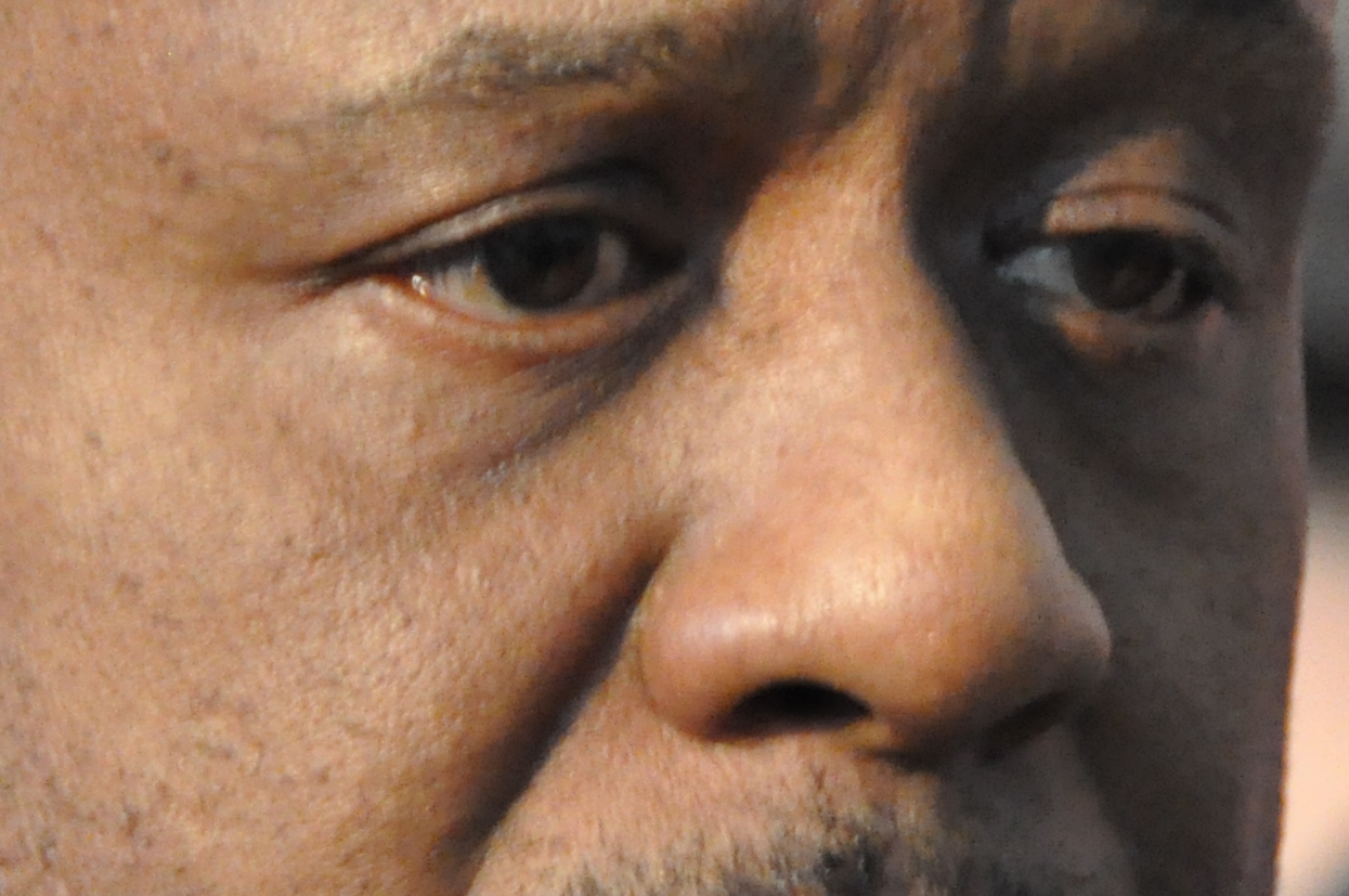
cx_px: 635
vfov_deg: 1.6
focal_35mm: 878
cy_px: 566
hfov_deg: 2.4
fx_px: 32861
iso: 3200
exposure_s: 1/25
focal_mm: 170
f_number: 5.6
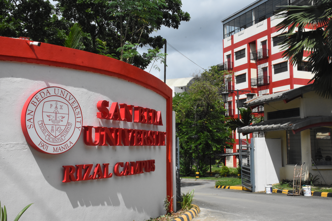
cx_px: 166
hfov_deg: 49.6
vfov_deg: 34.2
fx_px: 360
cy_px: 110
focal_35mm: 39
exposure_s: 1/1250
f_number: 18
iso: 2500
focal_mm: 26
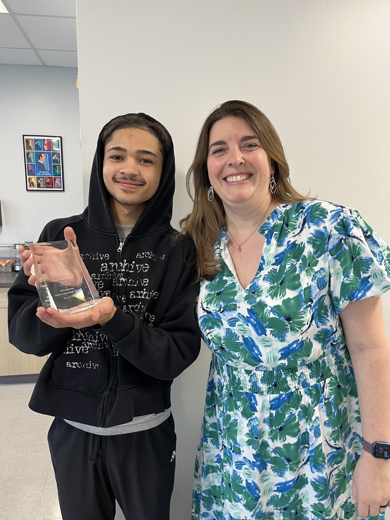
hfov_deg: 53.1
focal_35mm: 26
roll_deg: +0.2
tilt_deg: -10.1
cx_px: 195
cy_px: 260
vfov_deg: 67.3
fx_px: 391
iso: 80
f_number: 1.6
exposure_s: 1/60
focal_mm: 5.1
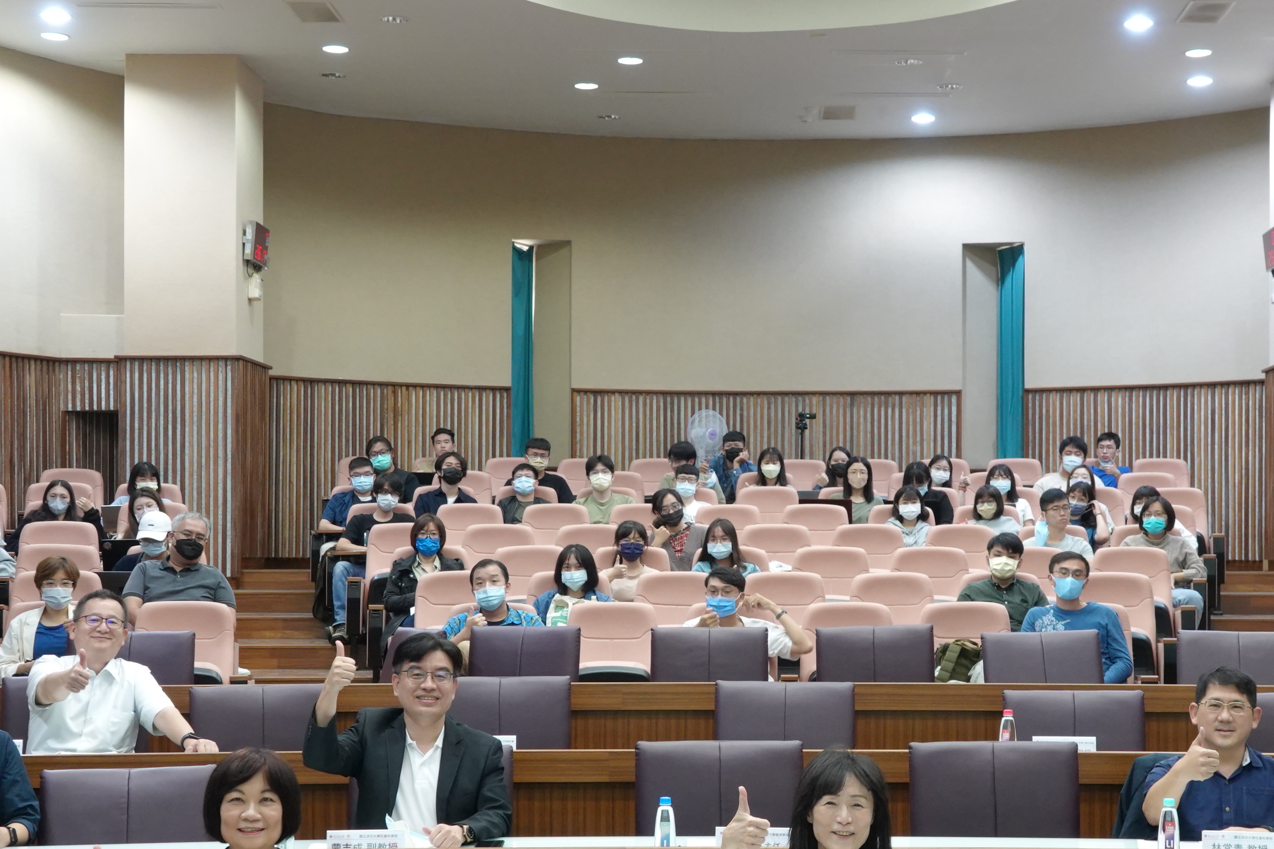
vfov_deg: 22.5
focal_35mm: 60
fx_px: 2123
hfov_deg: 33.3
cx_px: 774
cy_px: 555
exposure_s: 1/30
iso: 800
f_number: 2.8
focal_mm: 12.33
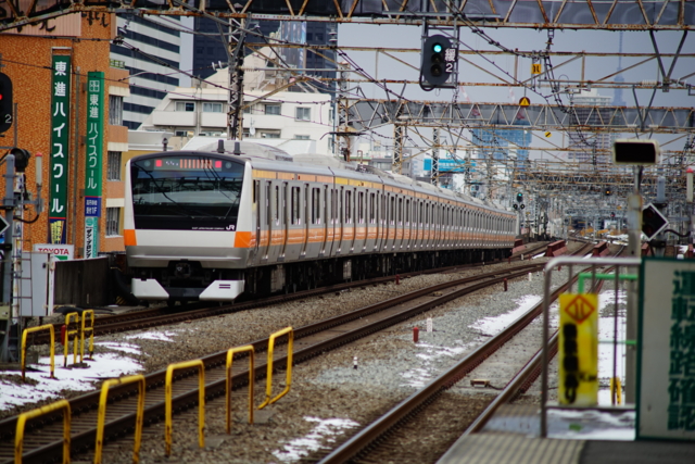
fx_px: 4055
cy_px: 232
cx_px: 348
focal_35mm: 210
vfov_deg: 6.5
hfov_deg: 9.8
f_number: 4
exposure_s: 1/400
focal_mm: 210
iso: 160
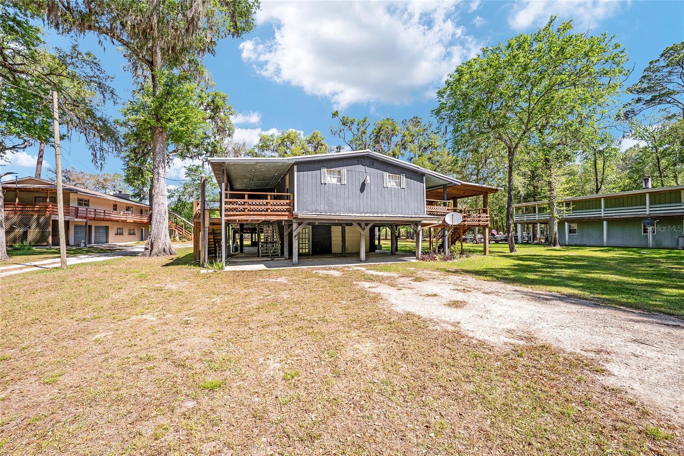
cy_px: 228
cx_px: 342
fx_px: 266
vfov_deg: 81.2
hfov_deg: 104.3
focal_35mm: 14
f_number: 7.1
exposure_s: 1/400
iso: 400
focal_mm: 14
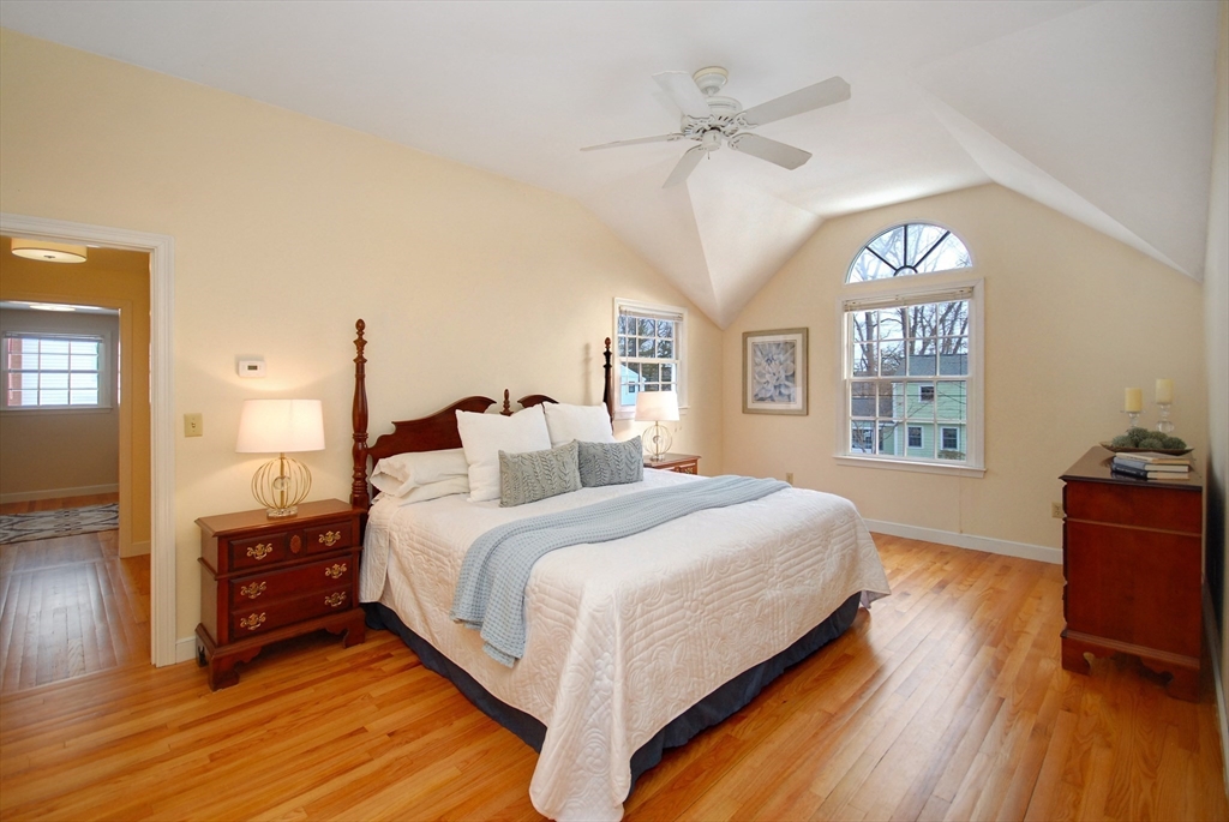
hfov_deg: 100.3
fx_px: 513
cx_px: 614
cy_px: 411
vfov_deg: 77.5
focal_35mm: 15
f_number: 4.5
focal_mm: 10
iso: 400
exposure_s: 1/60
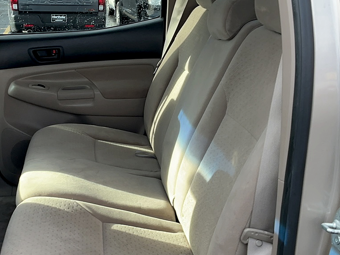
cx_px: 128
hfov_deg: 39.4
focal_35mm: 48
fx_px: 471
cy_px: 131
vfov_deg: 30.3
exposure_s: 1/123
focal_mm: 3
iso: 20
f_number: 1.8
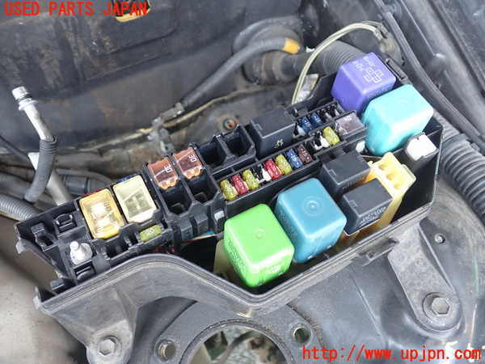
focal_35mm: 30
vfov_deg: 46.8
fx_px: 420
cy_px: 182
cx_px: 242
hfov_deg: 60.0
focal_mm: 5.4
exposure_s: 1/80
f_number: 2.3
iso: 200
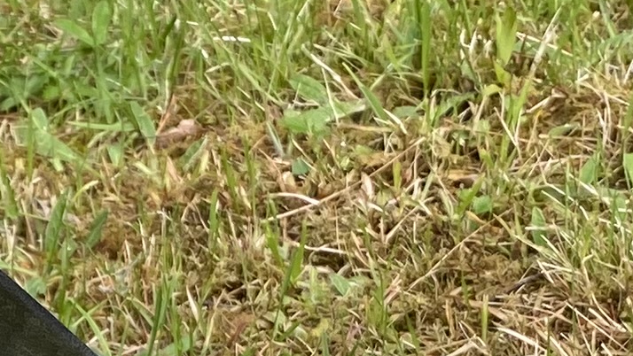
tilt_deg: -44.7
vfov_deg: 7.3
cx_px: 14
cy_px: 694
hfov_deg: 13.3
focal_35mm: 160
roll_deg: -7.5
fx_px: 2686
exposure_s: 1/517
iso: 32
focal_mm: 4.25
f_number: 1.8
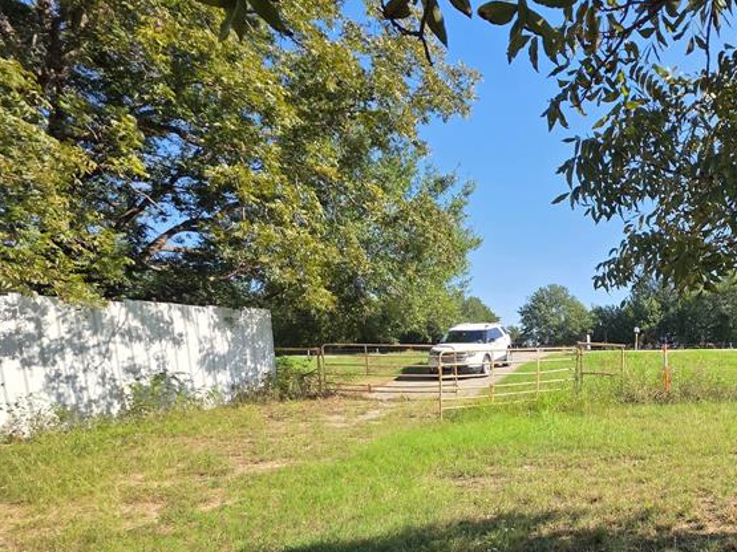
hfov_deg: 61.2
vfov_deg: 53.8
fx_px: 511
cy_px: 423
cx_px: 655
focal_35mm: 24
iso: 40
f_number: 1.9
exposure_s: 1/1013
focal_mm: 2.2
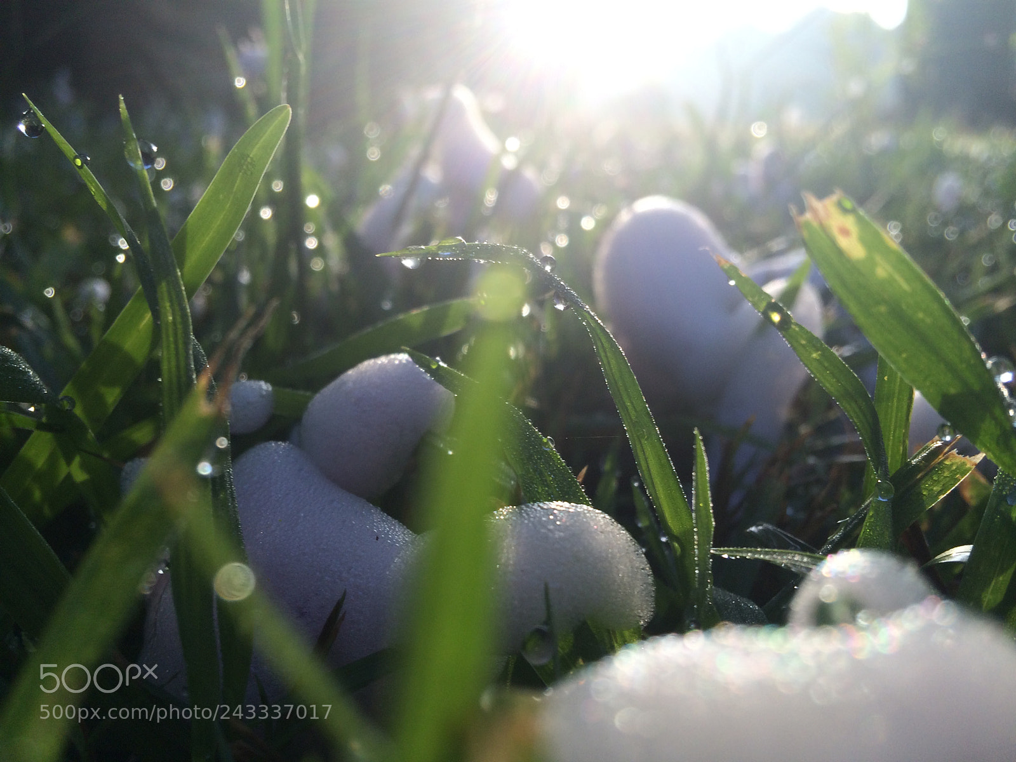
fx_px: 851
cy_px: 381
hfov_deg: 61.7
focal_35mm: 29
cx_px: 508
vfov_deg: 48.2
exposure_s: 1/562
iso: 32
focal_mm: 4.15
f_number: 2.2
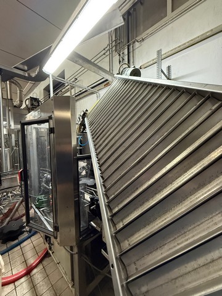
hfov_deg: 85.7
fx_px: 120
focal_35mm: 14
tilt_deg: -2.8
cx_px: 111
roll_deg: +0.7
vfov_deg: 102.1
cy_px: 148
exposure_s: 1/50
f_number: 2.2
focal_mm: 2.22
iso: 640
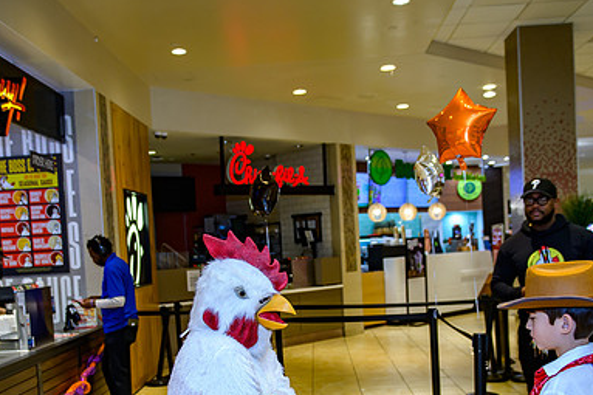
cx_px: 282
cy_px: 292
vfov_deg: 28.2
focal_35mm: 47
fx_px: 774
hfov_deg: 41.9
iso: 1250
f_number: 3.2
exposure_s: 1/200
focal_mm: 31
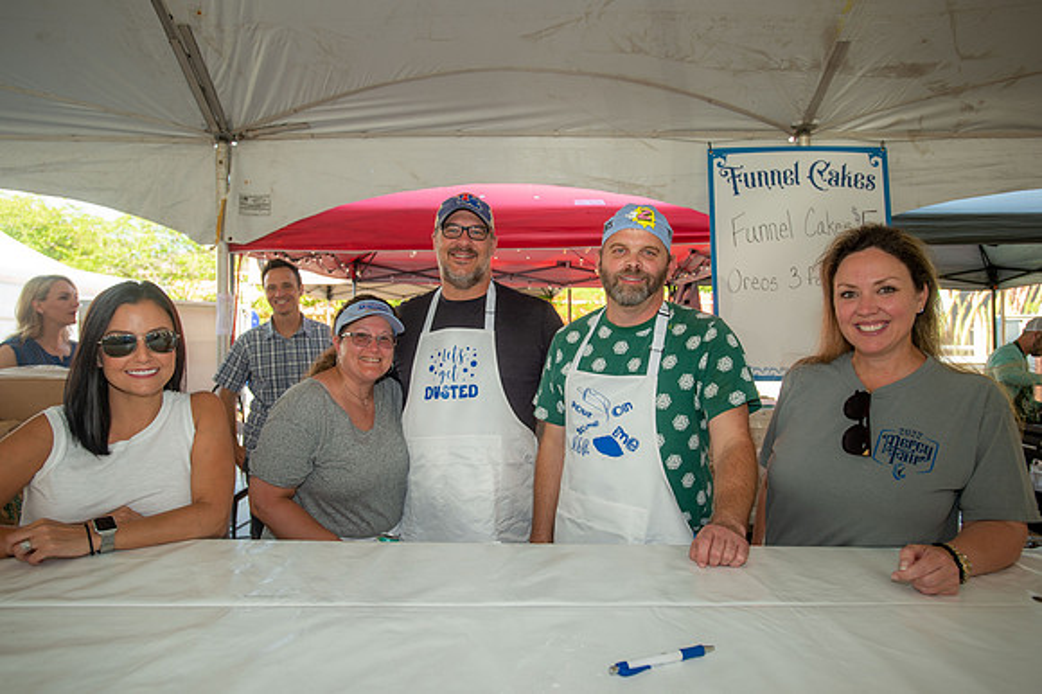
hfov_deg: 71.5
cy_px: 347
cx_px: 521
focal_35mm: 25
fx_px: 723
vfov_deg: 51.2
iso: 250
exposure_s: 1/160
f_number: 4.5
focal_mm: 25
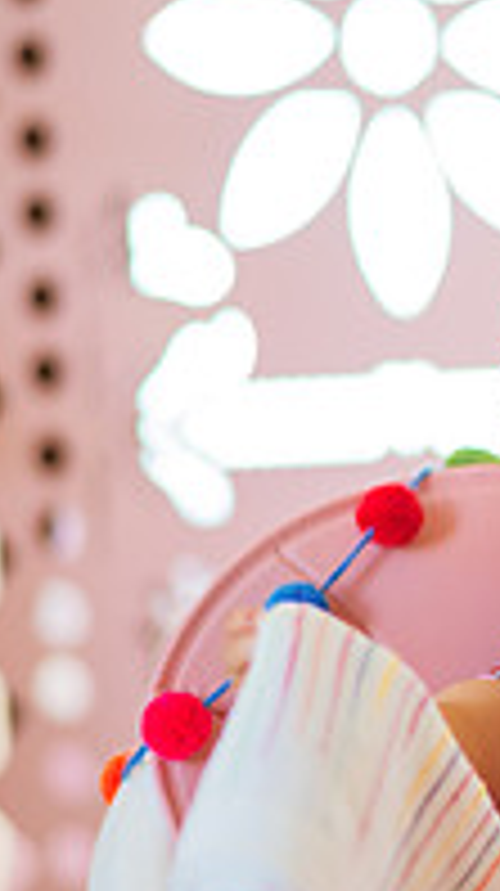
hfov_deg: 8.7
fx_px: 3261
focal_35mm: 138
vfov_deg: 15.6
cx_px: 590
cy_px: 378
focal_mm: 58
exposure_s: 1/400
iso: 250
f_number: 1.6
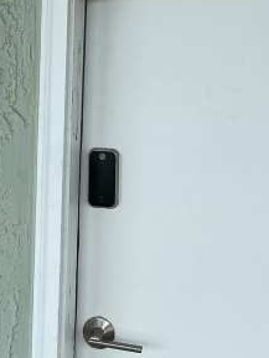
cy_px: 100
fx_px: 745
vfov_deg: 26.8
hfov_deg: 20.2
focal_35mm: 72
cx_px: 43
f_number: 1.6
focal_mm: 5.1
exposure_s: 1/840
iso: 50
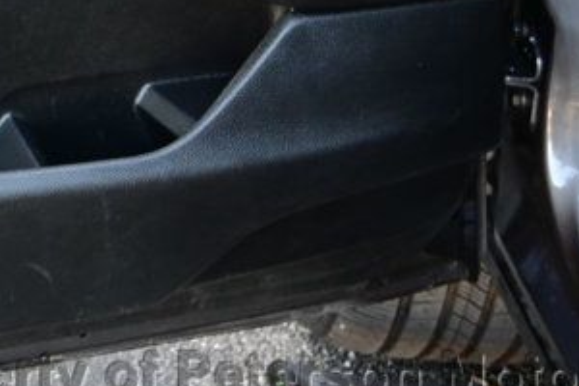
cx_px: -170
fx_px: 1319
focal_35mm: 82
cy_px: -226
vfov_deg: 15.2
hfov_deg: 22.3
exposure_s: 1/25
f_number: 3.5
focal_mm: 16
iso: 180
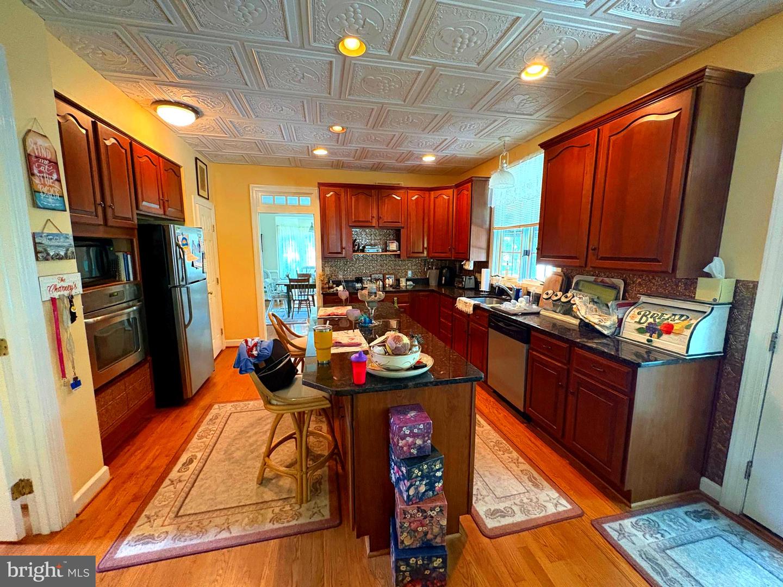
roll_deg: +0.0
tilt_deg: -7.3
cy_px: 294
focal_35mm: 14
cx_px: 392
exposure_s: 1/60
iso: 640
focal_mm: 2.22
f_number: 2.2
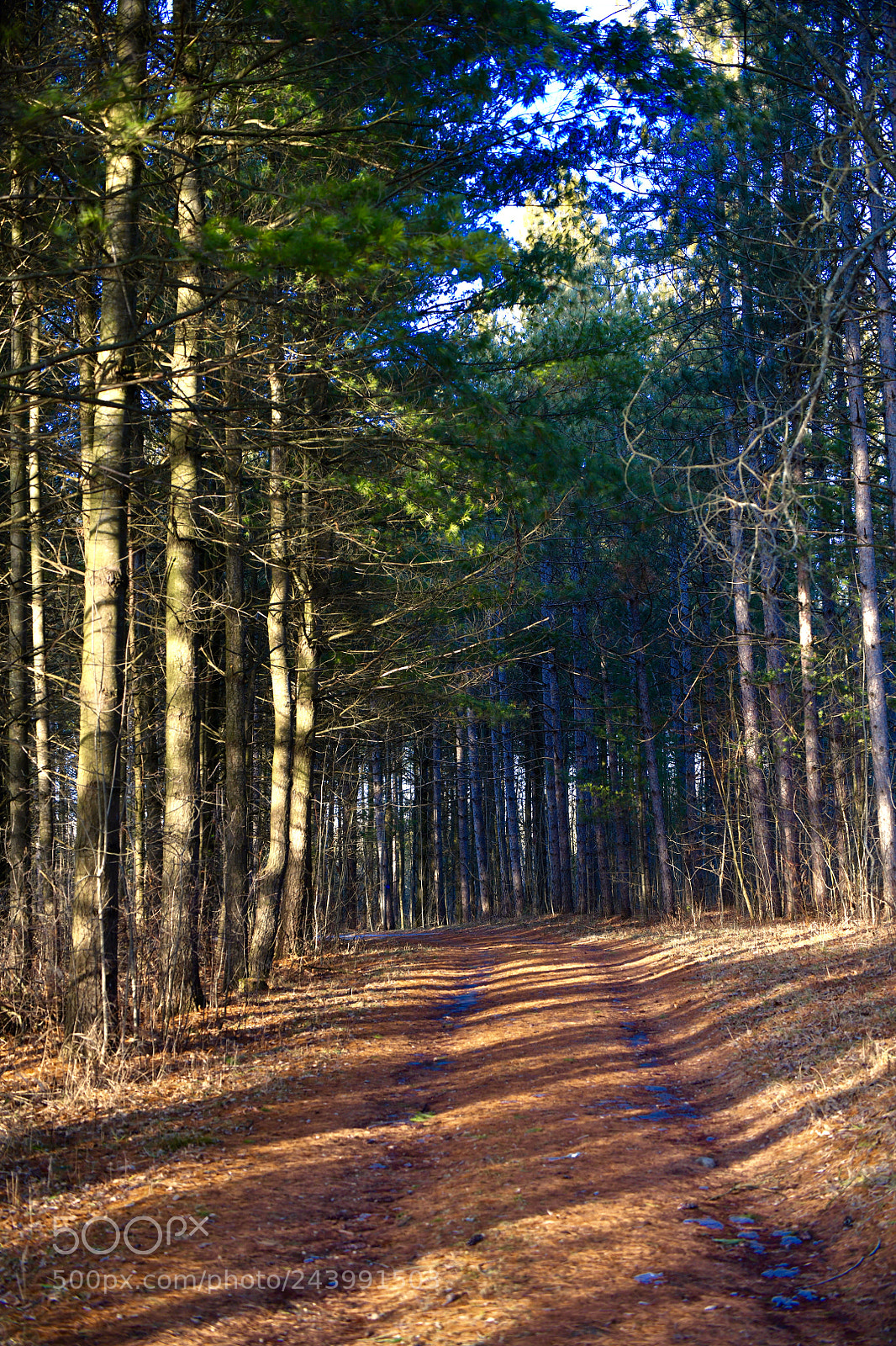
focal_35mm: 50
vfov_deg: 39.6
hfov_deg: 27.0
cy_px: 673
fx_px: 1867
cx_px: 448
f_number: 4.5
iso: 360
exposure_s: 1/200
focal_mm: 50
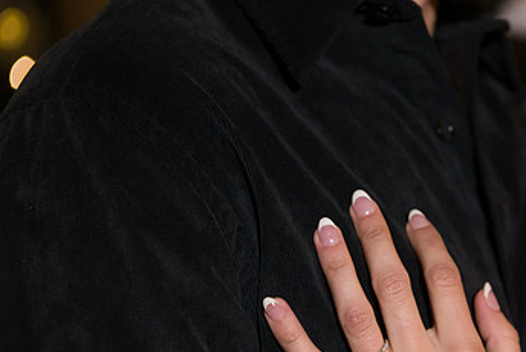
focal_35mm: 118
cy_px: 262
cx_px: 425
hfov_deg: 17.2
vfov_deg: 11.6
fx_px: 1726
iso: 2000
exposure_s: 1/200
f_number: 4
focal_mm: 70
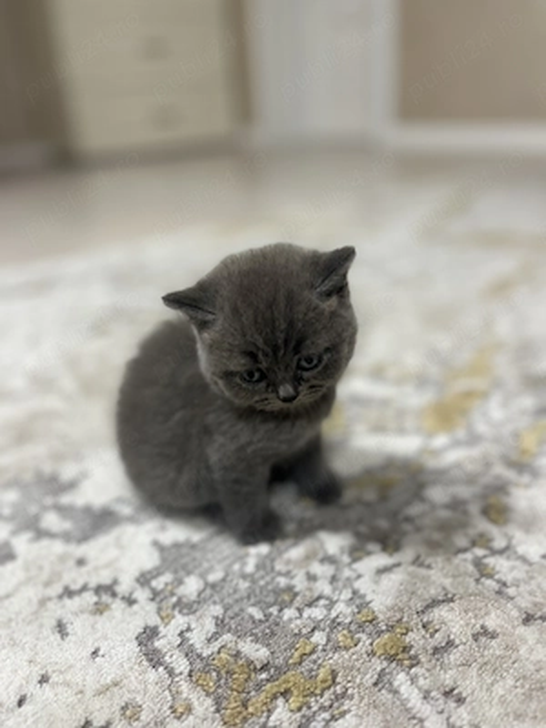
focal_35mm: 26
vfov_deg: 67.3
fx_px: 547
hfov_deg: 53.1
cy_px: 364
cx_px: 273
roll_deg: +4.1
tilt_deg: -25.1
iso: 80
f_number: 1.6
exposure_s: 1/50
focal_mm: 5.1
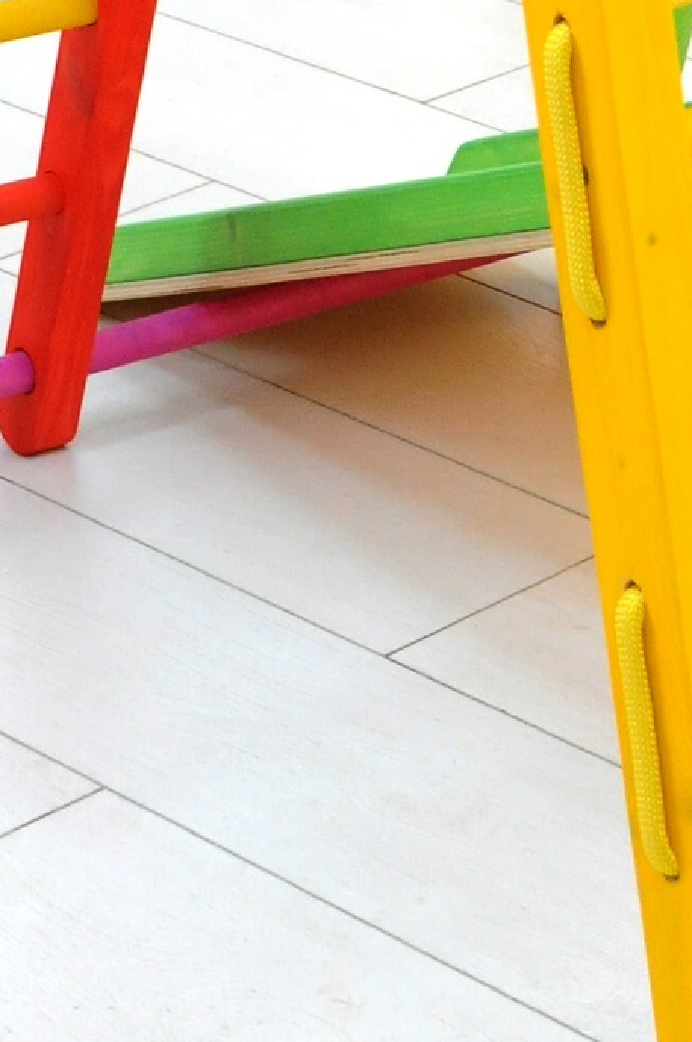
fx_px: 4538
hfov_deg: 8.7
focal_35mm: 157
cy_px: -337
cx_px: 181
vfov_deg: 12.7
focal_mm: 24
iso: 1000
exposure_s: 1/50
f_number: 5.6
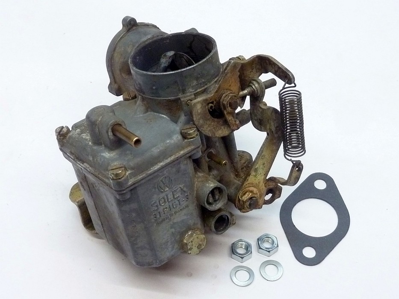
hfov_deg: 39.7
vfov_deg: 30.3
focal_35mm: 48
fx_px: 553
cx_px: 200
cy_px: 150
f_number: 3.8
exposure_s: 1/20
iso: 400
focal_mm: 7.9
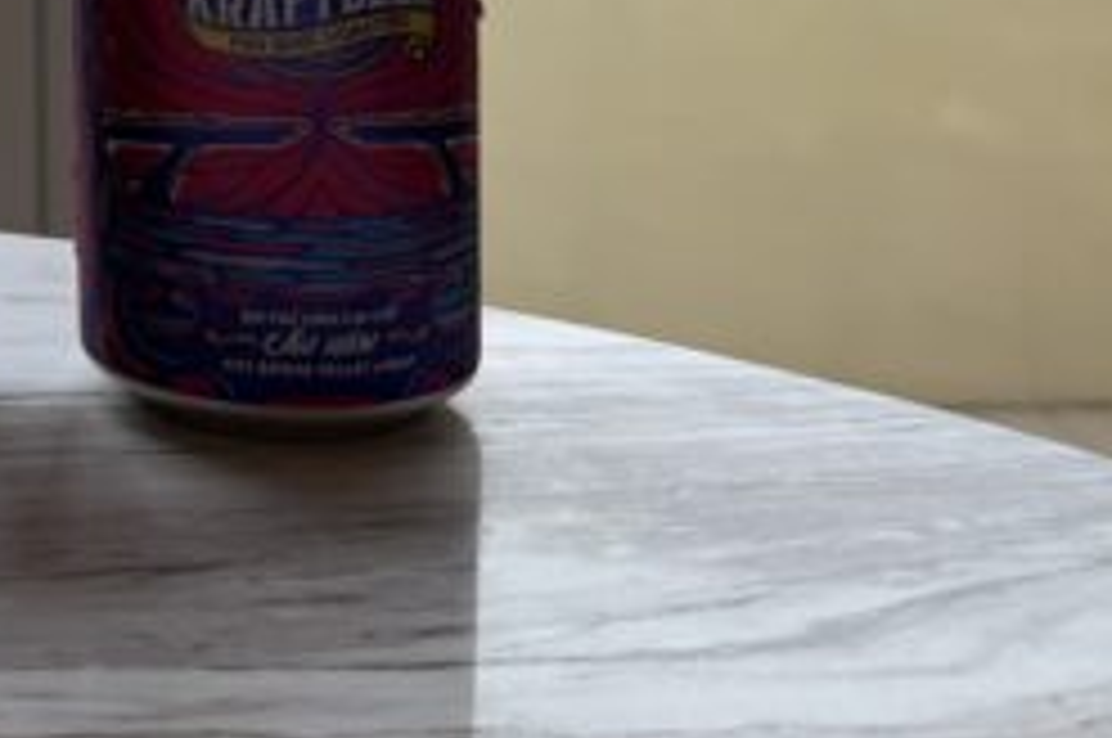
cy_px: -306
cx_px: -347
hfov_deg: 22.4
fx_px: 2499
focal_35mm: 81
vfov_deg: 15.7
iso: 100
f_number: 1.78
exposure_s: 1/501
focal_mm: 6.76
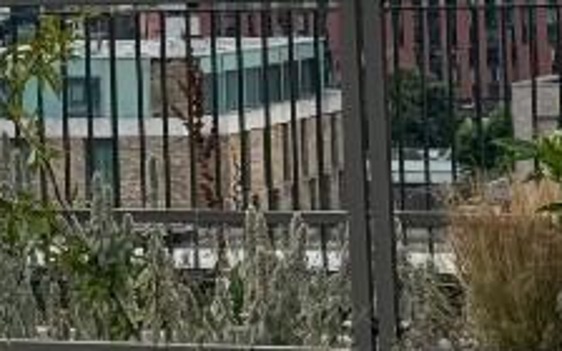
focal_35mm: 233
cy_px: -160
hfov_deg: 8.6
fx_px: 3569
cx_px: -452
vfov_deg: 5.6
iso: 64
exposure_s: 1/3257
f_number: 1.78
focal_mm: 6.76
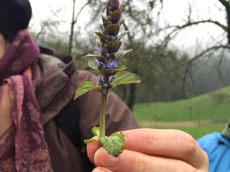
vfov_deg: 33.5
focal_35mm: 43
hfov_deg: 42.7
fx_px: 286
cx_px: 61
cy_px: 105
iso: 40
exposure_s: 1/100
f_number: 2.2
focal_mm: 4.15
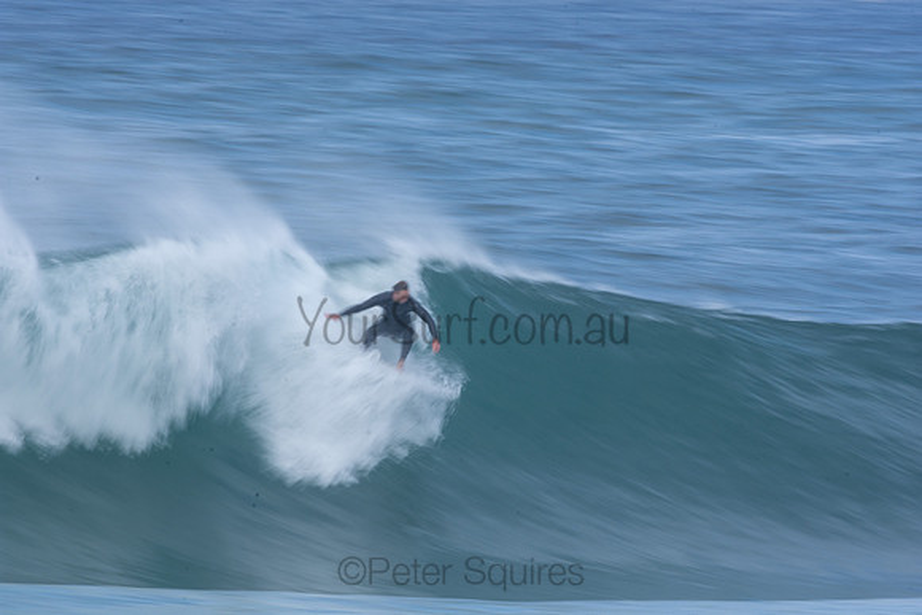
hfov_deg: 2.7
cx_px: 461
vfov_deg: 1.8
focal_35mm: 750
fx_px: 19212
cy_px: 308
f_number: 25
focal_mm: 500
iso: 100
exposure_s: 1/20
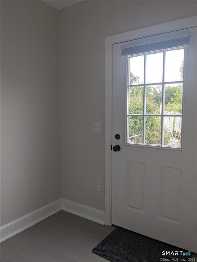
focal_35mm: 27
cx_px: 98
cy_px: 131
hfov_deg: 51.4
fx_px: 205
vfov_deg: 65.3
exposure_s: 1/121
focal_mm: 4.38
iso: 45
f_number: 1.73
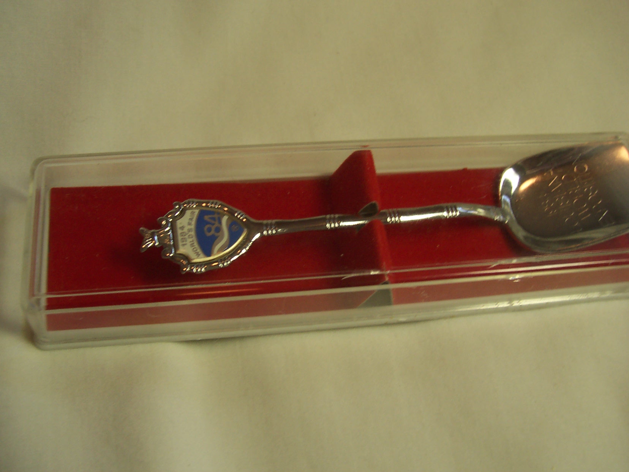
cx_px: 314
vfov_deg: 38.7
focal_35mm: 37
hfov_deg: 50.1
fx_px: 672
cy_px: 236
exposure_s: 1/90
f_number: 2.8
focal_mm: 5.6
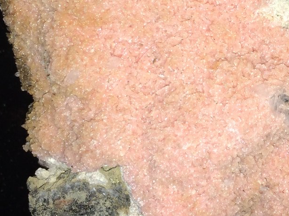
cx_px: 256
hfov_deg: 24.9
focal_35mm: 76
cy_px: 40
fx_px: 634
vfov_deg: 19.2
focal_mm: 4.15
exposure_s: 1/249
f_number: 2.2
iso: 32
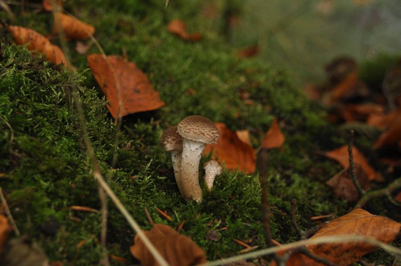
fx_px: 1001
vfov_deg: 15.2
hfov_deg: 22.6
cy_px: 133
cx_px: 200
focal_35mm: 90
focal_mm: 60
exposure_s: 1/100
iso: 400
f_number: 5
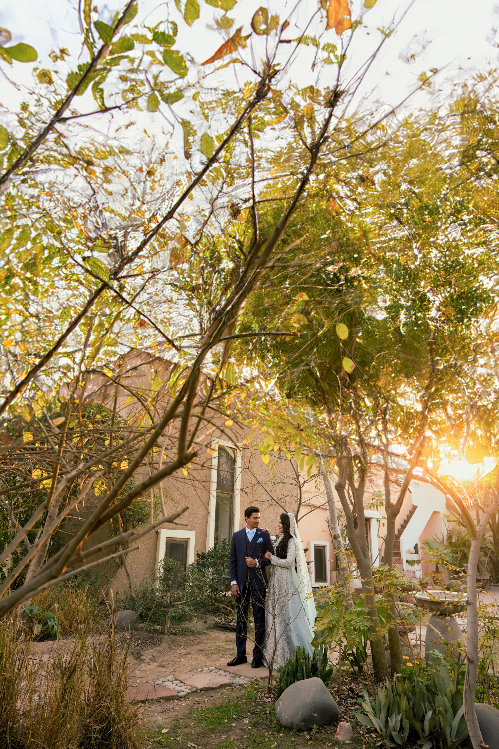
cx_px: 250
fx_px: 499
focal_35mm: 24
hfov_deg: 53.1
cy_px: 374
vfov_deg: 73.7
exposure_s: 1/160
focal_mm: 24
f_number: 5
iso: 400
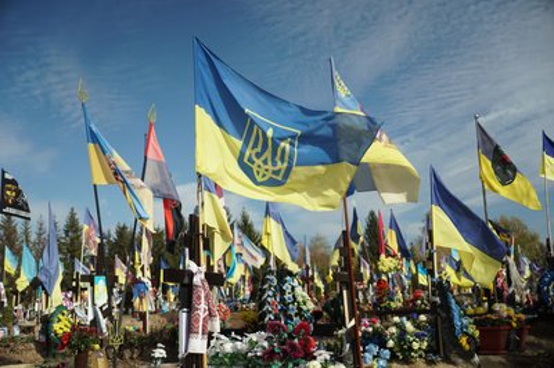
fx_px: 687
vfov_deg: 30.0
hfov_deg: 43.9
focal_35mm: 45
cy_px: 184
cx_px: 277
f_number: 2.8
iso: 160
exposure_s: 1/160
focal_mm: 29.8
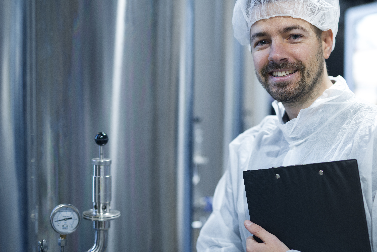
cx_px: 199
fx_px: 660
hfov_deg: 31.9
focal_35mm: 63
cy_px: 117
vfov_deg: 21.6
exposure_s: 1/200
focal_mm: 50
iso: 500
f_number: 1.8
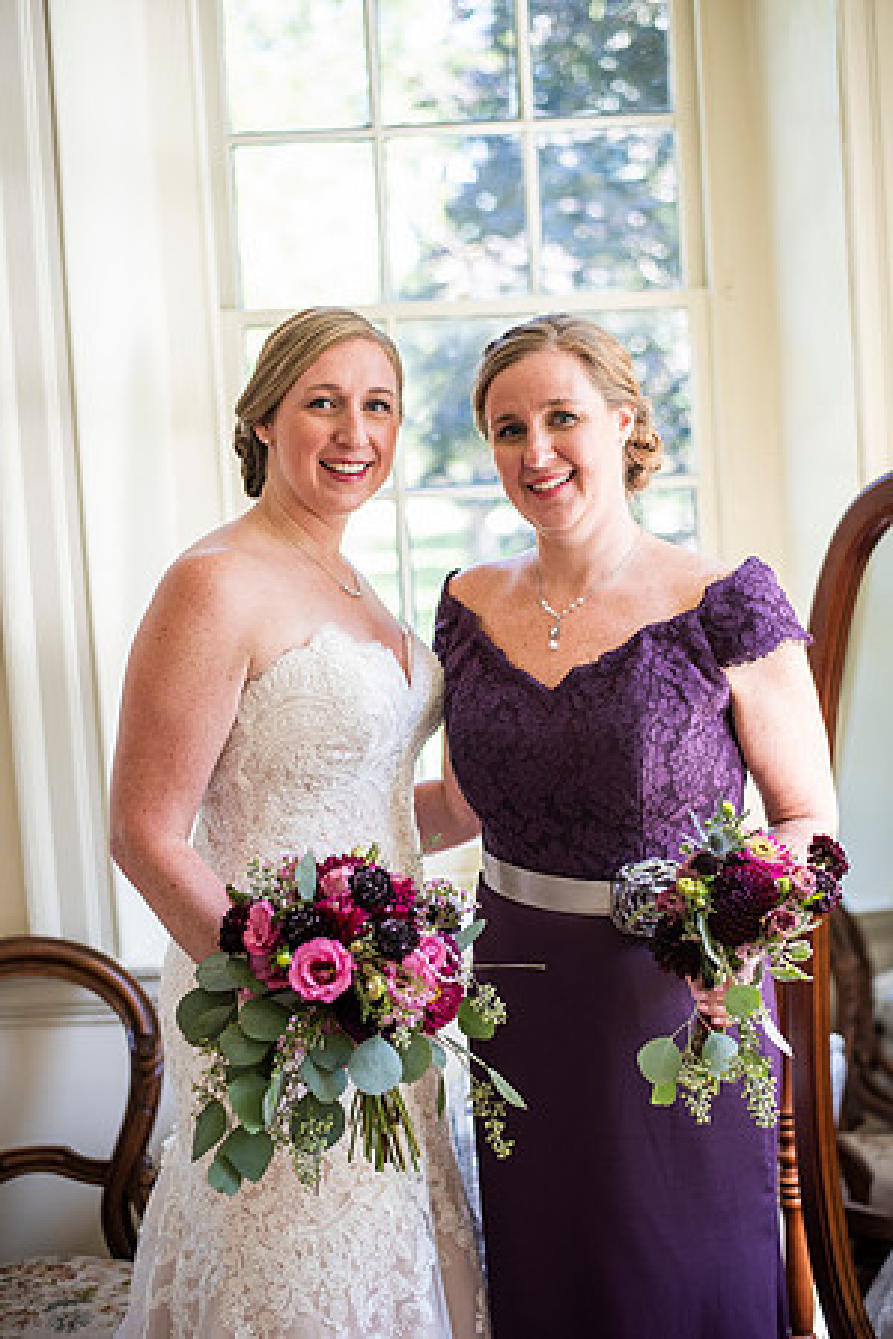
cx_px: 446
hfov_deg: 27.0
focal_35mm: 50
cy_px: 670
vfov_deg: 39.6
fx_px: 1860
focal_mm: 50
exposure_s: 1/500
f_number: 2.2
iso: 640
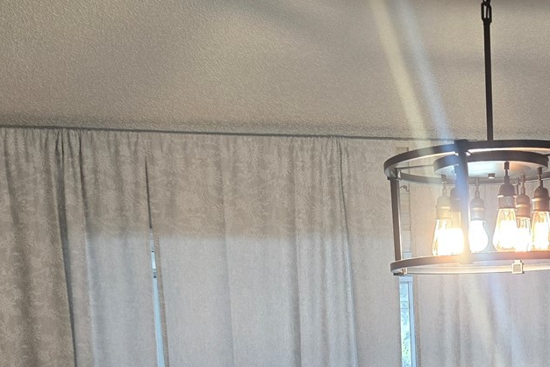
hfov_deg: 31.3
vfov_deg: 21.2
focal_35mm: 61
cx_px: 503
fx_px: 932
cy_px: 401
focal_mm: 5.4
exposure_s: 1/120
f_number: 1.8
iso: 250
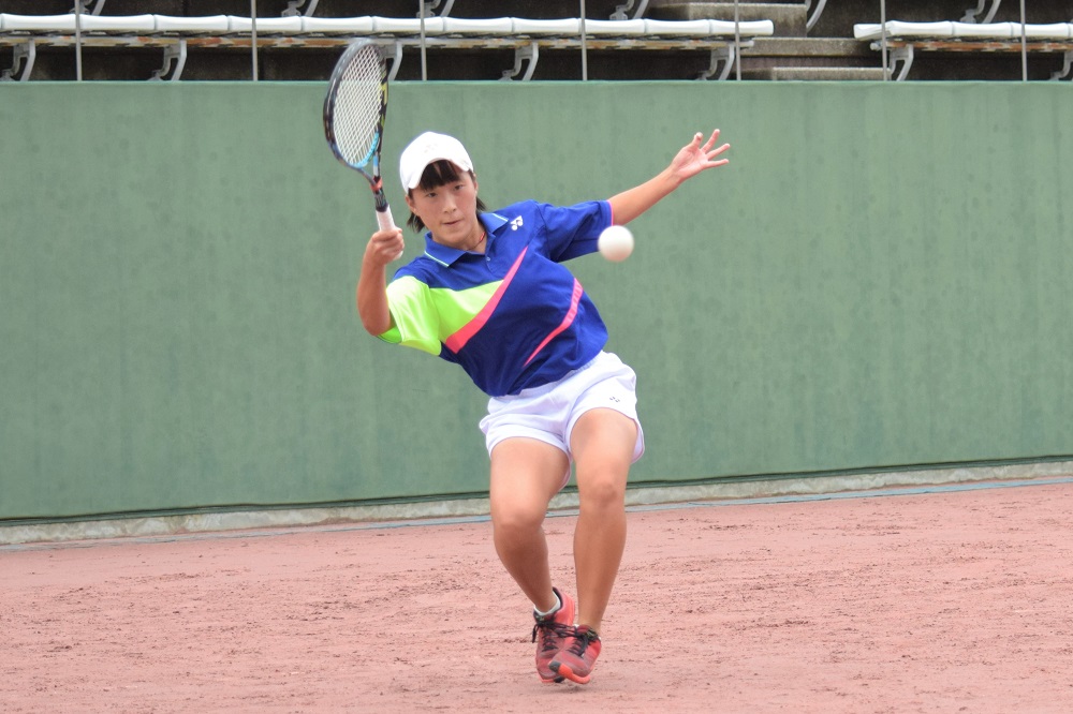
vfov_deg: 14.0
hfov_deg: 20.9
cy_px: 357
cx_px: 536
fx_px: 2905
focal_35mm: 98
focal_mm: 65
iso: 1250
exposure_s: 1/1600
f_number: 4.5
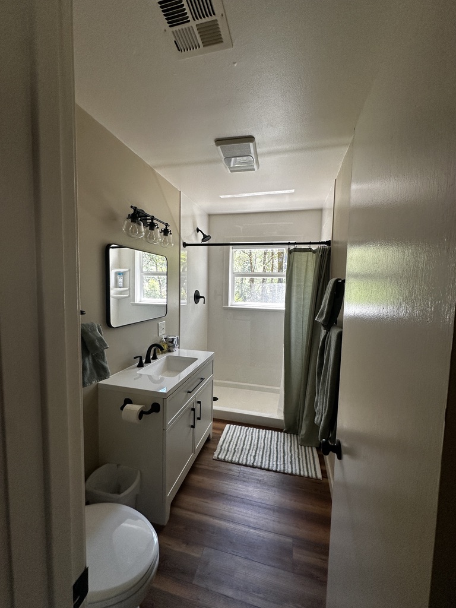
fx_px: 246
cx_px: 228
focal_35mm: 14
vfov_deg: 102.1
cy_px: 304
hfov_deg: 85.7
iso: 100
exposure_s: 1/99
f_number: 2.2
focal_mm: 2.22
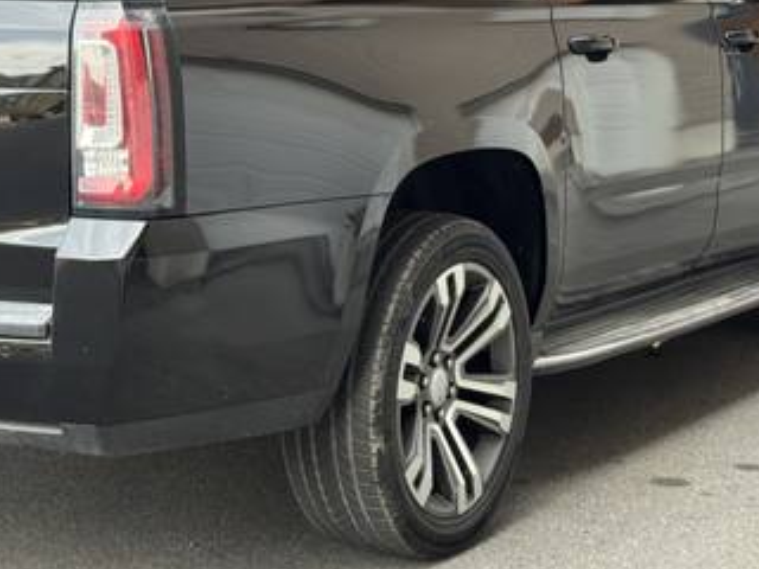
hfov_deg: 20.3
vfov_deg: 15.3
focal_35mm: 96
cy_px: 133
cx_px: 190
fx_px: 2105
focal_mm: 6.76
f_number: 1.78
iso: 64
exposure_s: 1/281
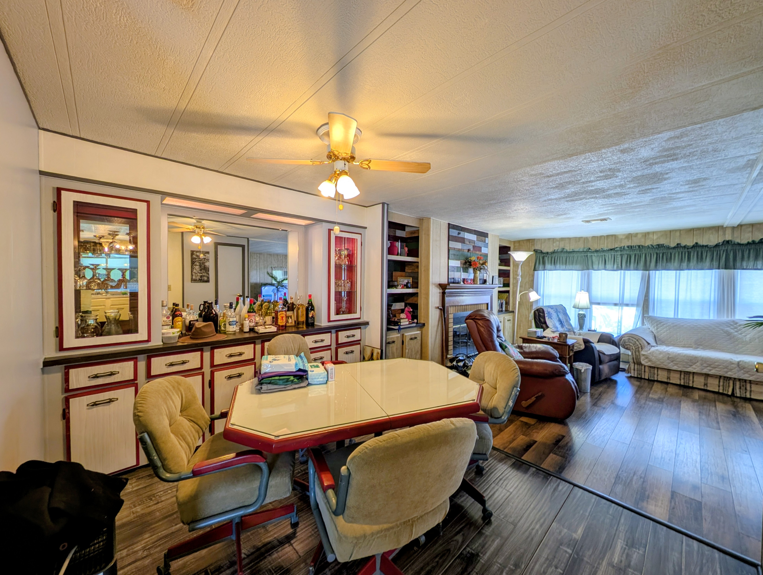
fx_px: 265
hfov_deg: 110.5
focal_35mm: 12
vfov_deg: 94.6
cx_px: 382
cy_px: 288
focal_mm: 2.23
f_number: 1.95
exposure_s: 1/60
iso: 51
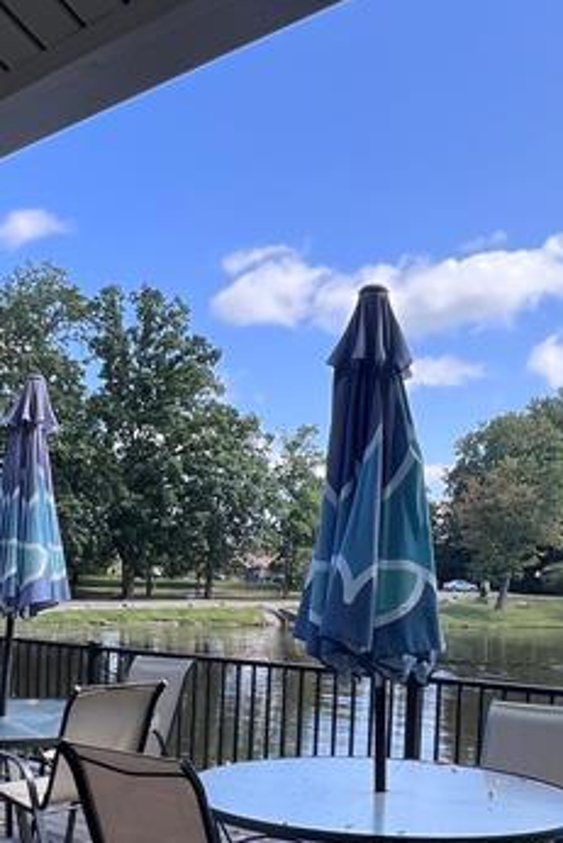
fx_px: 937
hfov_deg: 33.4
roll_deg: -1.8
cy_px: 619
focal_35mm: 40
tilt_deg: -1.8
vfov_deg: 46.9
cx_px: 234
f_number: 1.8
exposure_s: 1/592
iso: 32
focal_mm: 1.57
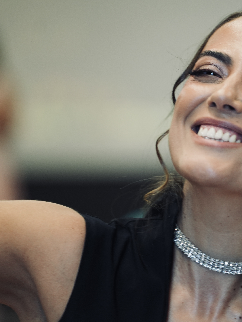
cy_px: 160
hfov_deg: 5.0
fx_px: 2783
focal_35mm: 299
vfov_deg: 6.6
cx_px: 262
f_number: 2.8
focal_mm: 149.8
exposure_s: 1/160
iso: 1000
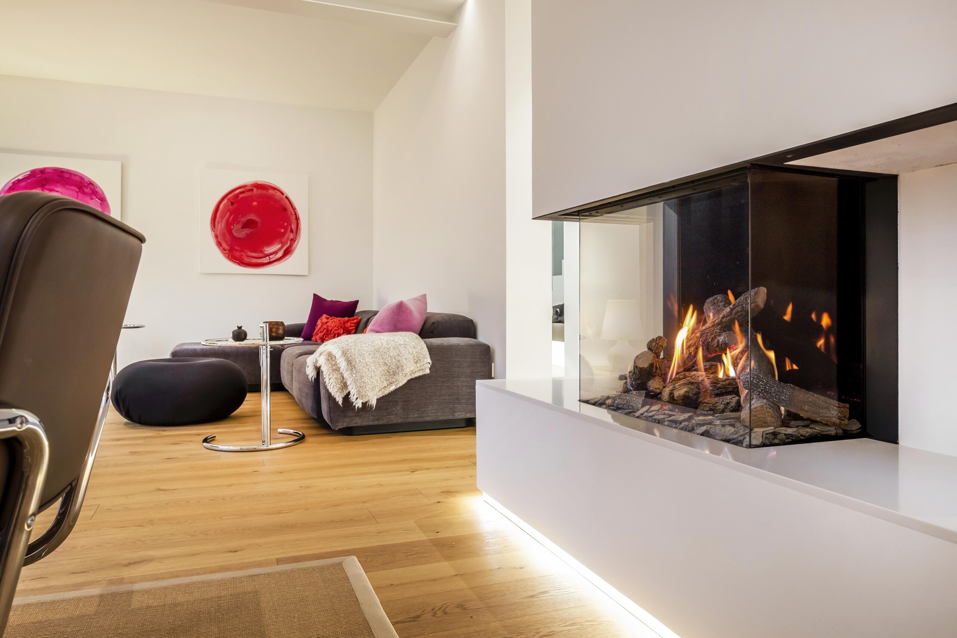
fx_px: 585
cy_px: 319
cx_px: 478
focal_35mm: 22
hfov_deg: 78.6
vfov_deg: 57.2
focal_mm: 14.5
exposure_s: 1/2
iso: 400
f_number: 8
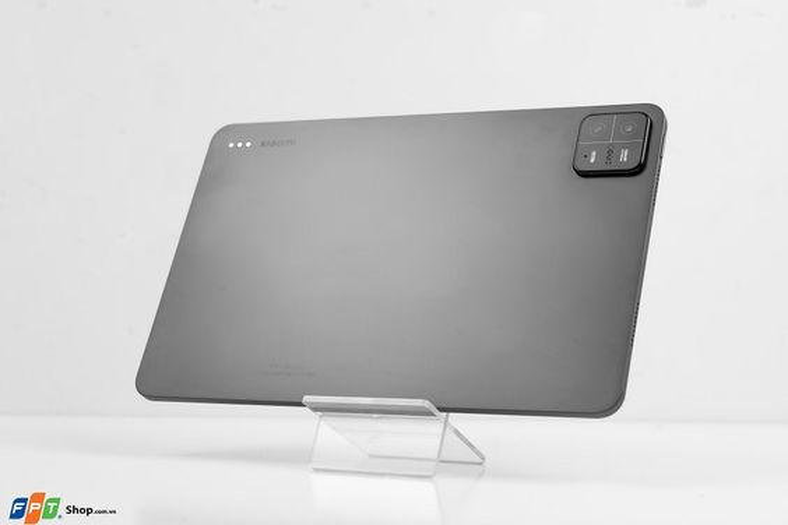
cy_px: 262
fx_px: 1532
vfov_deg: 19.5
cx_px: 394
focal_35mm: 70
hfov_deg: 28.8
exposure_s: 1/160
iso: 200
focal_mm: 70
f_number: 8
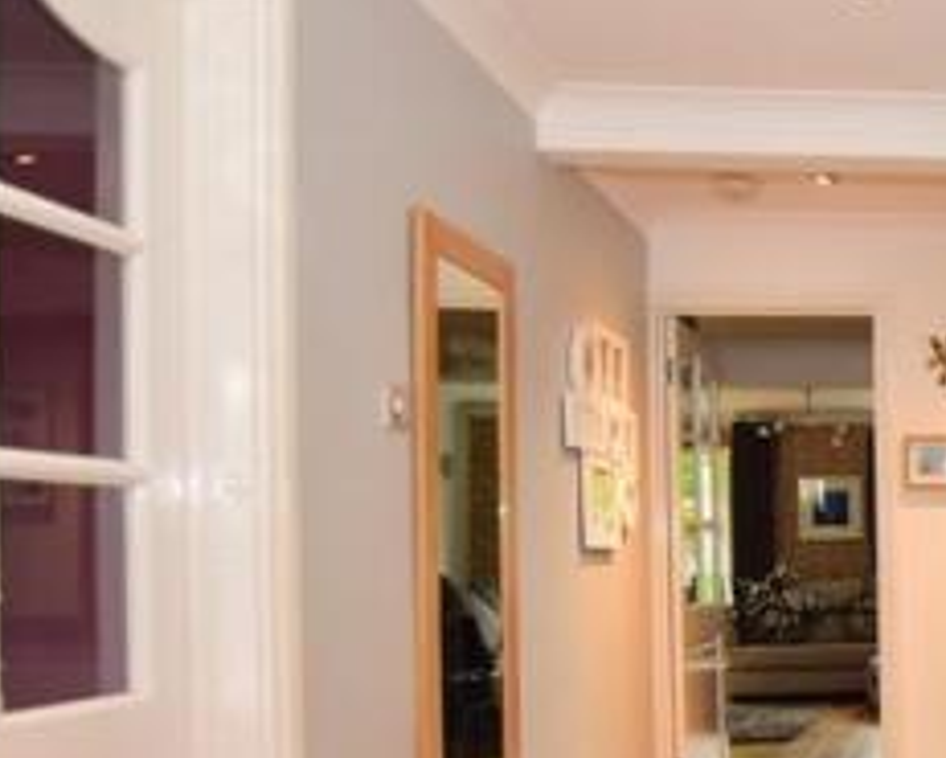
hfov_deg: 35.2
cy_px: 555
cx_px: 1159
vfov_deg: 36.6
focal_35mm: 40
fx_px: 1120
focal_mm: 10
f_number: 5
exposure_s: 1/50
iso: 200
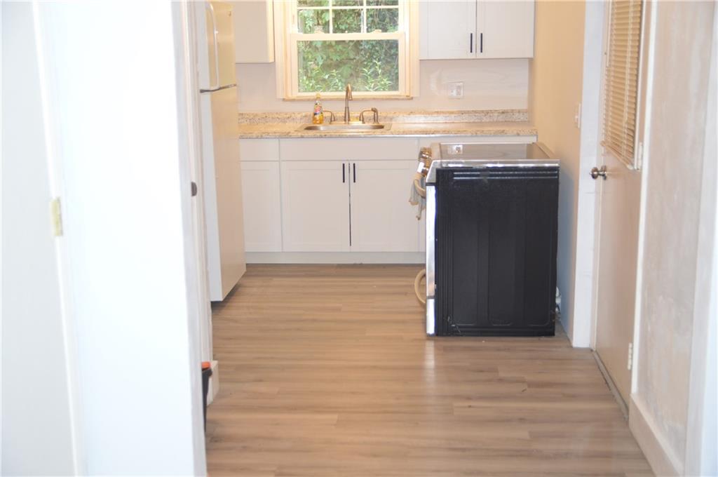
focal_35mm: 48
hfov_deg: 41.2
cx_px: 359
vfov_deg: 28.0
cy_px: 238
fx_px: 956
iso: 400
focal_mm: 32
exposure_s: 1/60
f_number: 2.8
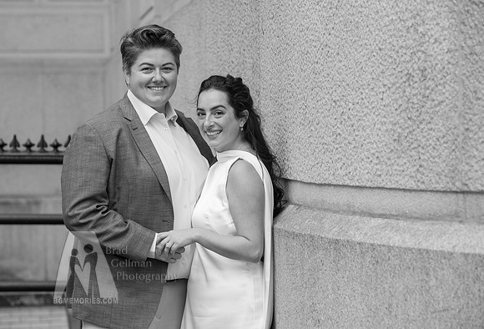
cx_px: 224
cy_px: 156
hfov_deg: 15.6
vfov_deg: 10.7
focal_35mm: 130
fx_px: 1761
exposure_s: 1/320
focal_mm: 122
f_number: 5
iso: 800
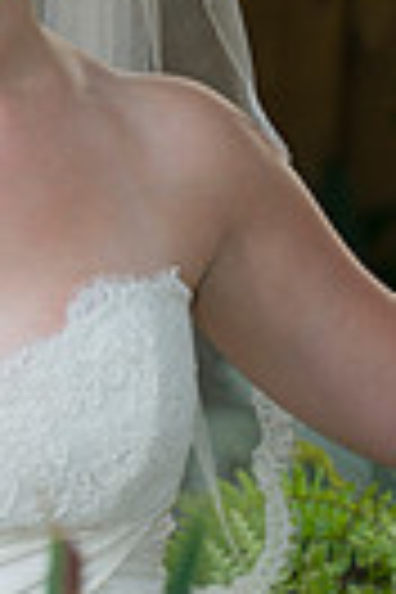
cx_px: 61
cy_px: 261
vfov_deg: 5.9
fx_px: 5742
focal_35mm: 348
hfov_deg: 3.9
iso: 400
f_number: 5
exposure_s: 1/60
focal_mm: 102
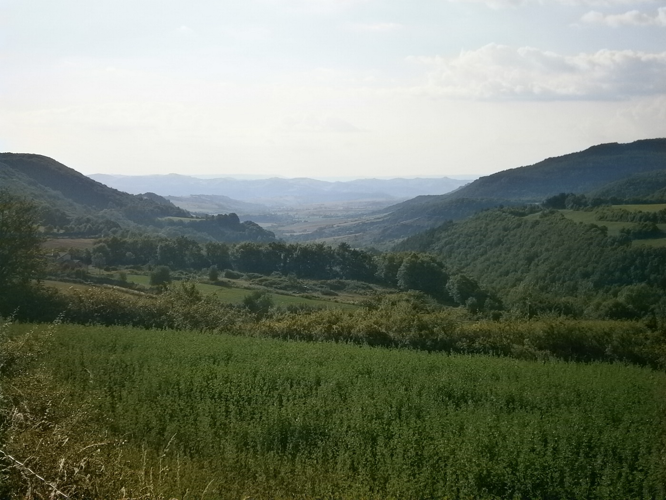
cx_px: 333
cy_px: 250
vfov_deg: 30.9
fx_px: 904
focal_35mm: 47
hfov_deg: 40.4
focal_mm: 8.3
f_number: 9.7
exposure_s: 1/250
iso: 80
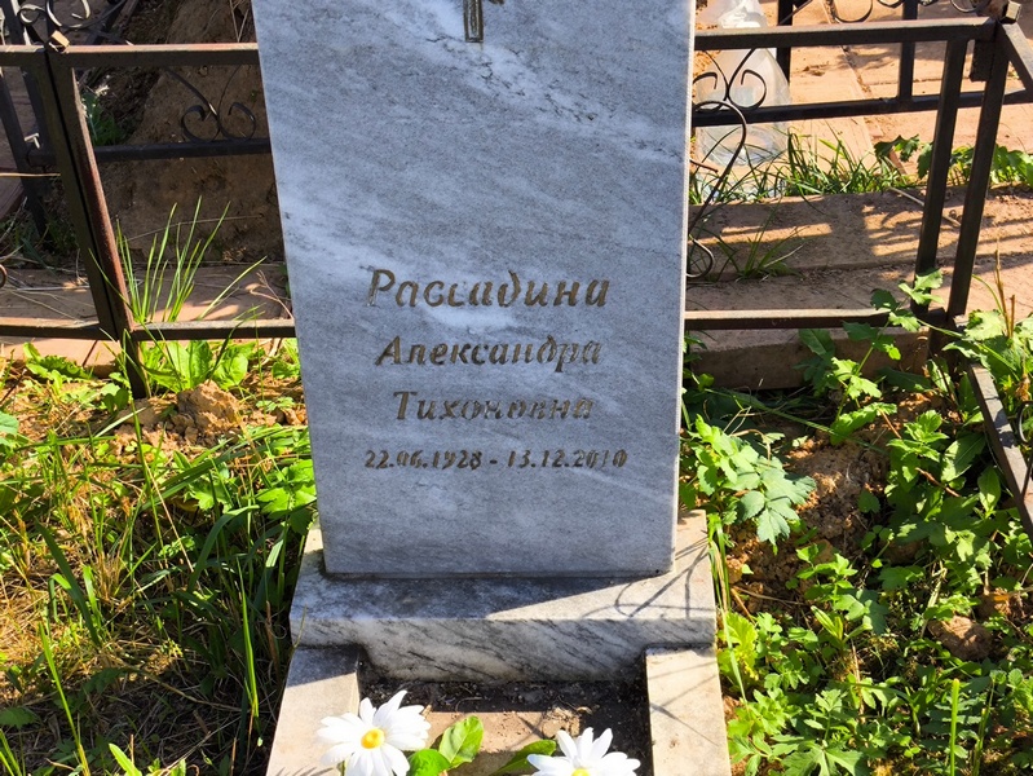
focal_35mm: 50
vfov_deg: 29.1
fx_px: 1493
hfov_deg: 38.2
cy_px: 388
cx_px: 516
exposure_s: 1/636
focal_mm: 4.71
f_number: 1.7
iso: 50
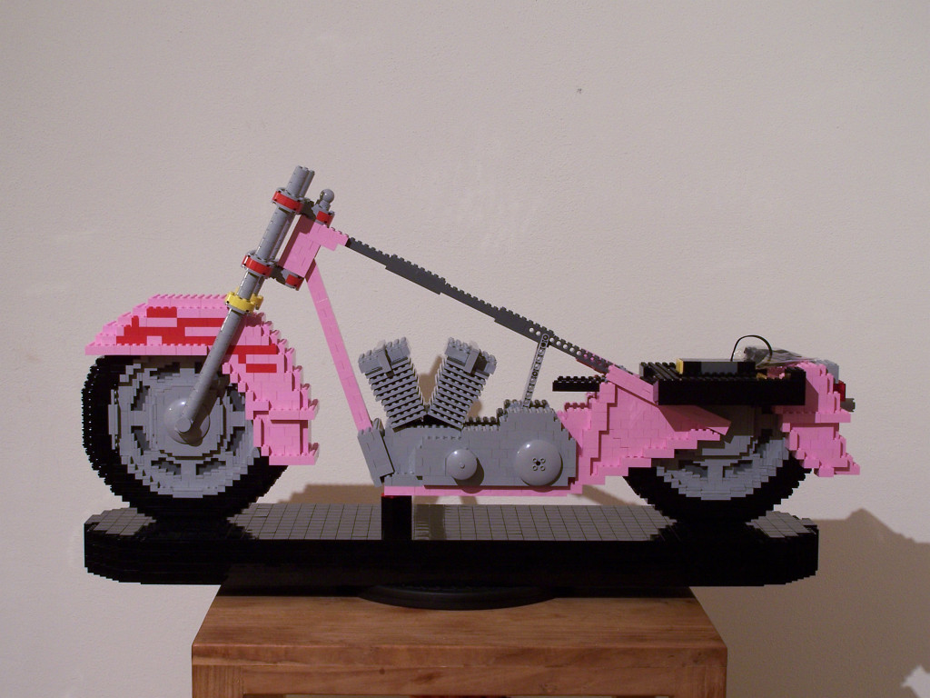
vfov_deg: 22.9
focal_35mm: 64
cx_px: 465
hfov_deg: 30.3
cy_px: 349
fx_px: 1719
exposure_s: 1/2
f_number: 3.2
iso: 80
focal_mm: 10.7
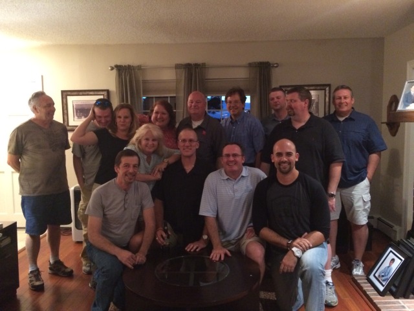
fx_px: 347
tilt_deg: -7.7
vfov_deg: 48.2
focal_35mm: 29
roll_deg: +1.2
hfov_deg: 61.7
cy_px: 156
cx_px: 207
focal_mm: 4.15
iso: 500
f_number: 2.2
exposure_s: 1/15
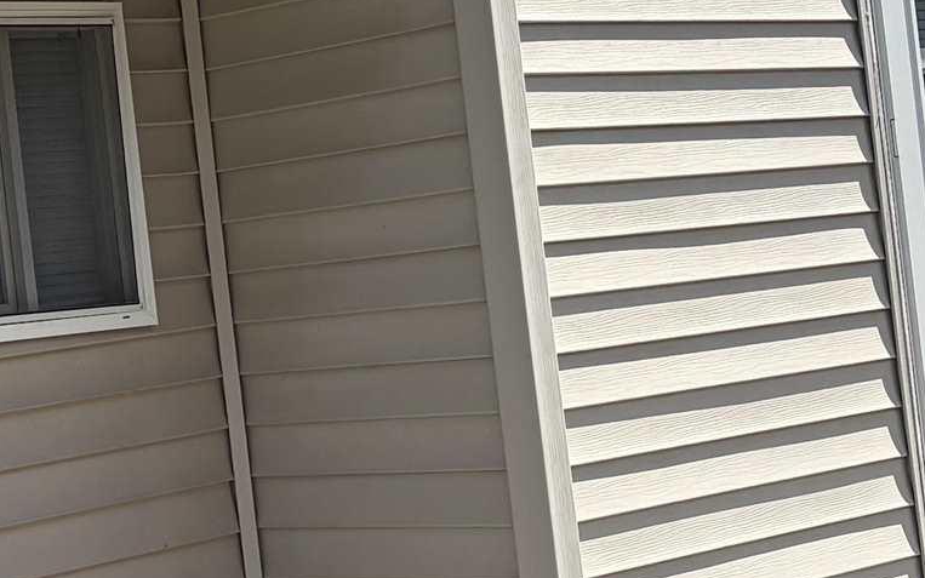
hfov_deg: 18.3
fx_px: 2798
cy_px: 148
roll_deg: +3.7
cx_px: 17
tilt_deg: +3.0
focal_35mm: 111
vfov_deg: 11.8
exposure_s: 1/3125
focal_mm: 5.96
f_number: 1.6
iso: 50
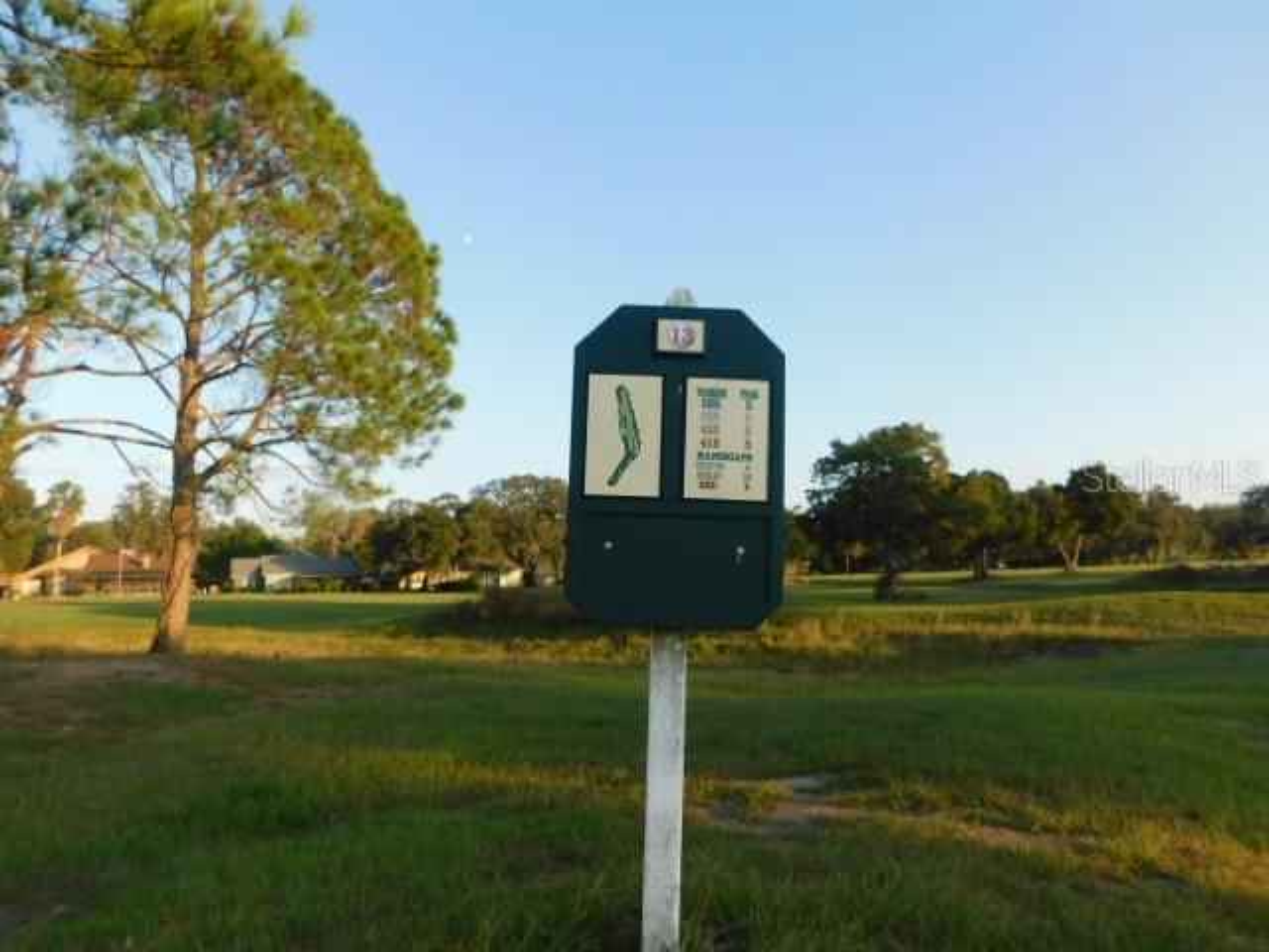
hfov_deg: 73.9
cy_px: 476
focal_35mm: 23
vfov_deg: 58.9
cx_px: 634
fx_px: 843
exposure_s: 1/500
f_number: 3
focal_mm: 4
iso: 125
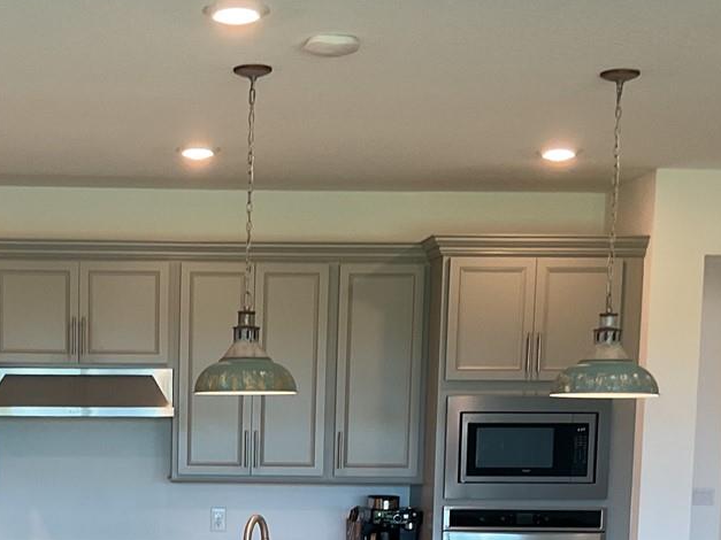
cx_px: 136
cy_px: 588
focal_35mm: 74
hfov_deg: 25.8
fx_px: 1541
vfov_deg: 19.1
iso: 40
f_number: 1.8
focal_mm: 3
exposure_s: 1/60
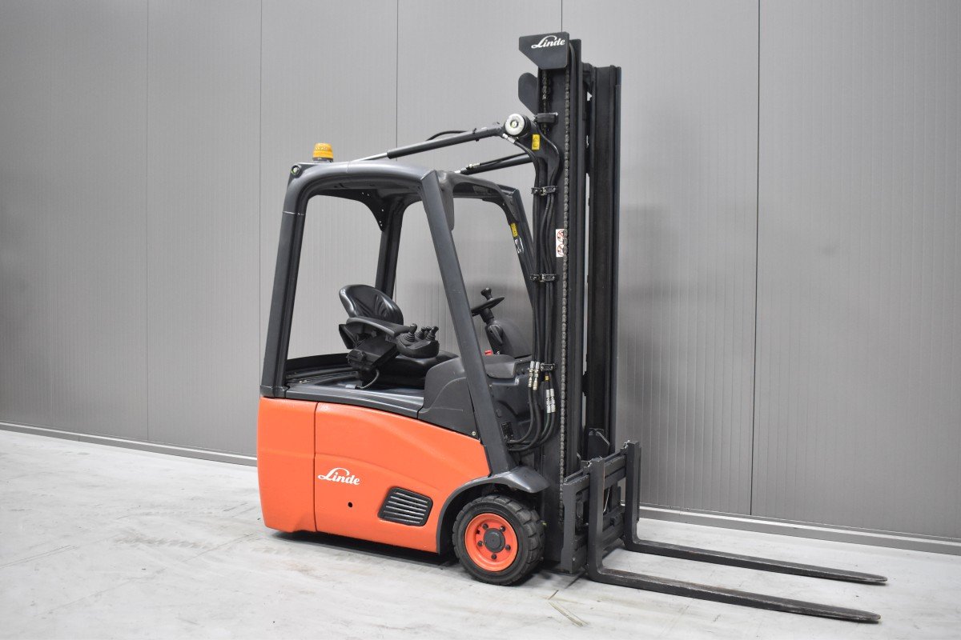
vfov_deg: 40.0
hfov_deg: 57.2
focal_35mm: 33
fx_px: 881
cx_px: 480
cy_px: 320
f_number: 4
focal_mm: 22
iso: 1600
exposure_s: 1/50
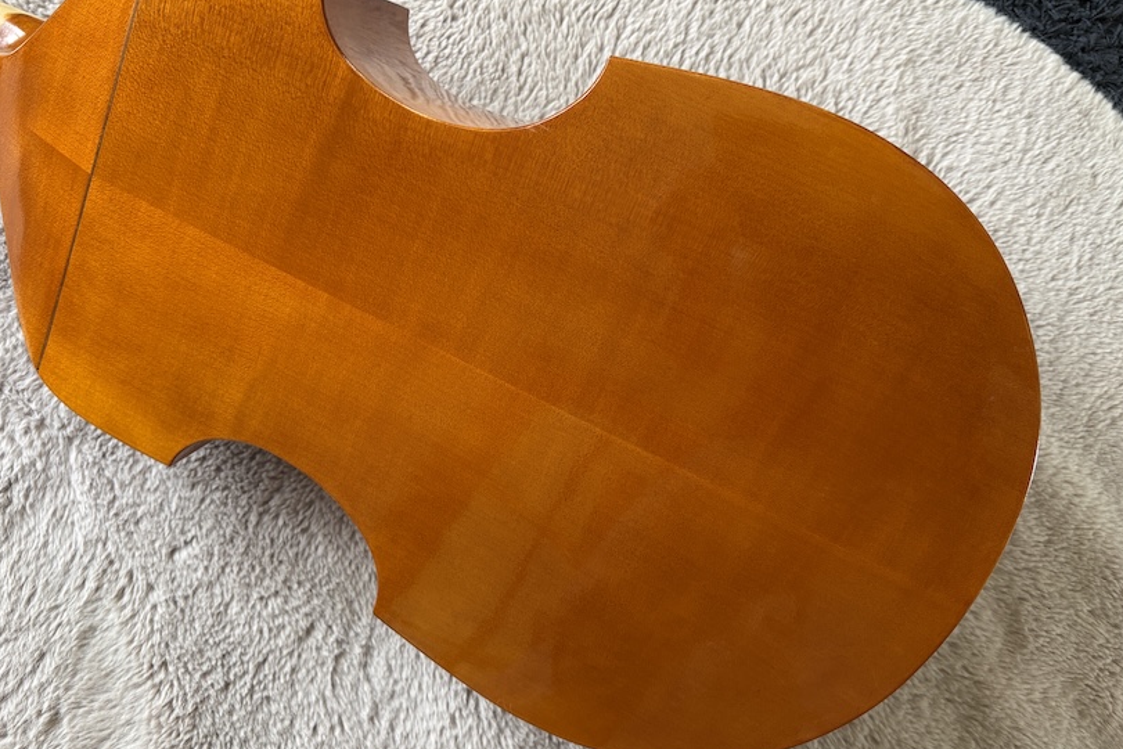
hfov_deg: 61.8
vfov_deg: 43.6
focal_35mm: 30
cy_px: 370
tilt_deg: -77.5
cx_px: 510
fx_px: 936
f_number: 1.6
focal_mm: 5.96
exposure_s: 1/67
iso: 125
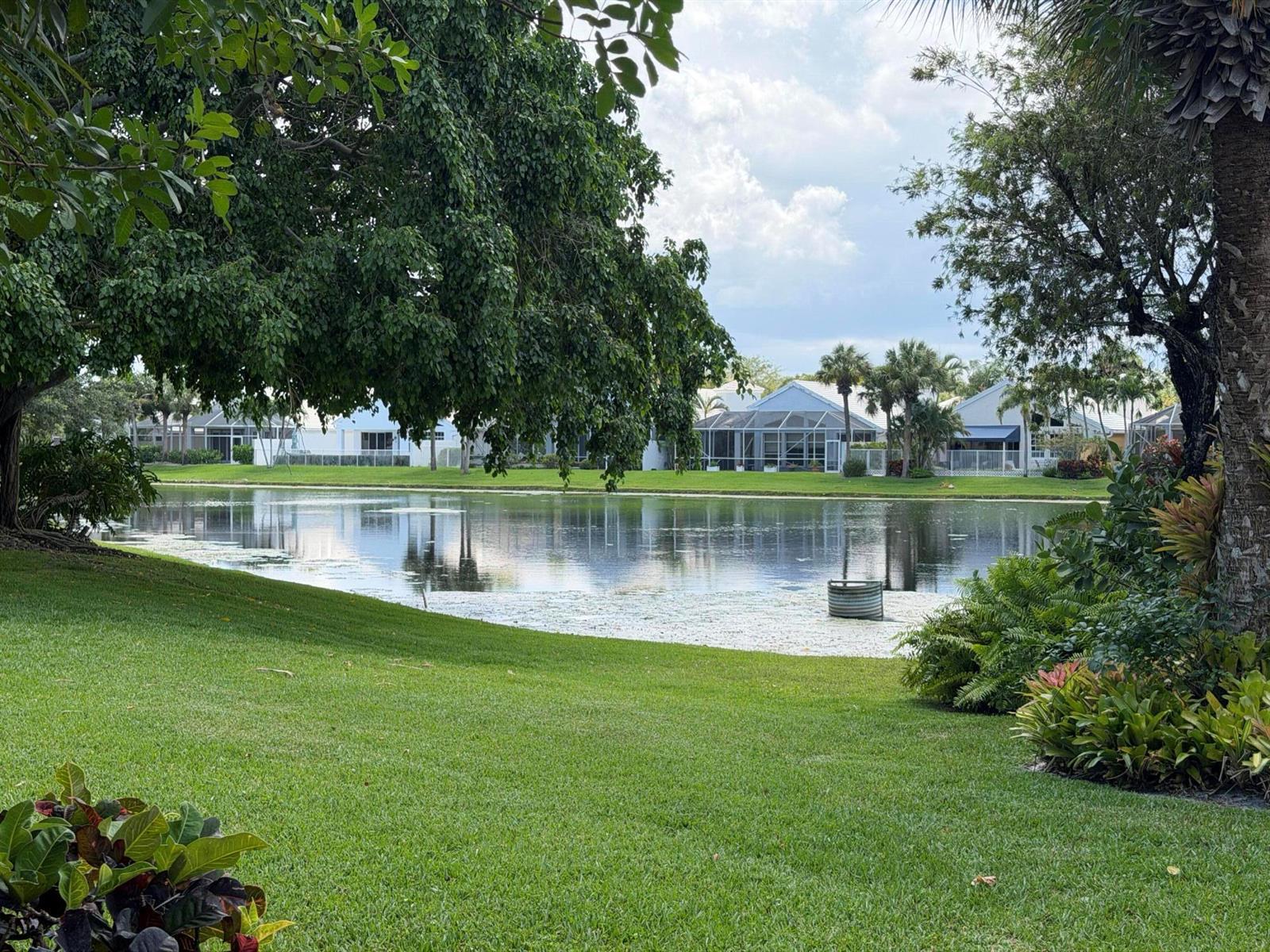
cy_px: 476
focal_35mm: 48
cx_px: 635
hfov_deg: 39.7
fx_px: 1761
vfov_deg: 30.3
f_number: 1.78
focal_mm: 6.76
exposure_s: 1/2494
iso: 80
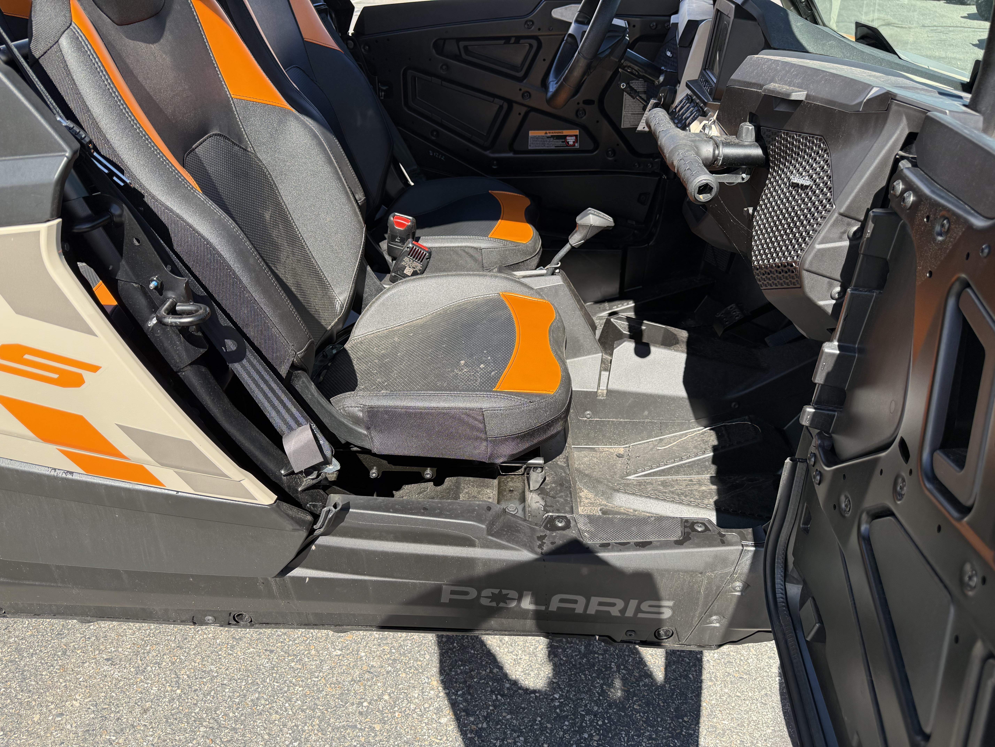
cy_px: 374
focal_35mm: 24
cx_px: 498
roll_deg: -2.8
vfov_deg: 56.8
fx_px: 690
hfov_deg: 71.6
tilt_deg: -31.8
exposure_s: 1/1271
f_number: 1.78
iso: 100
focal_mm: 6.76
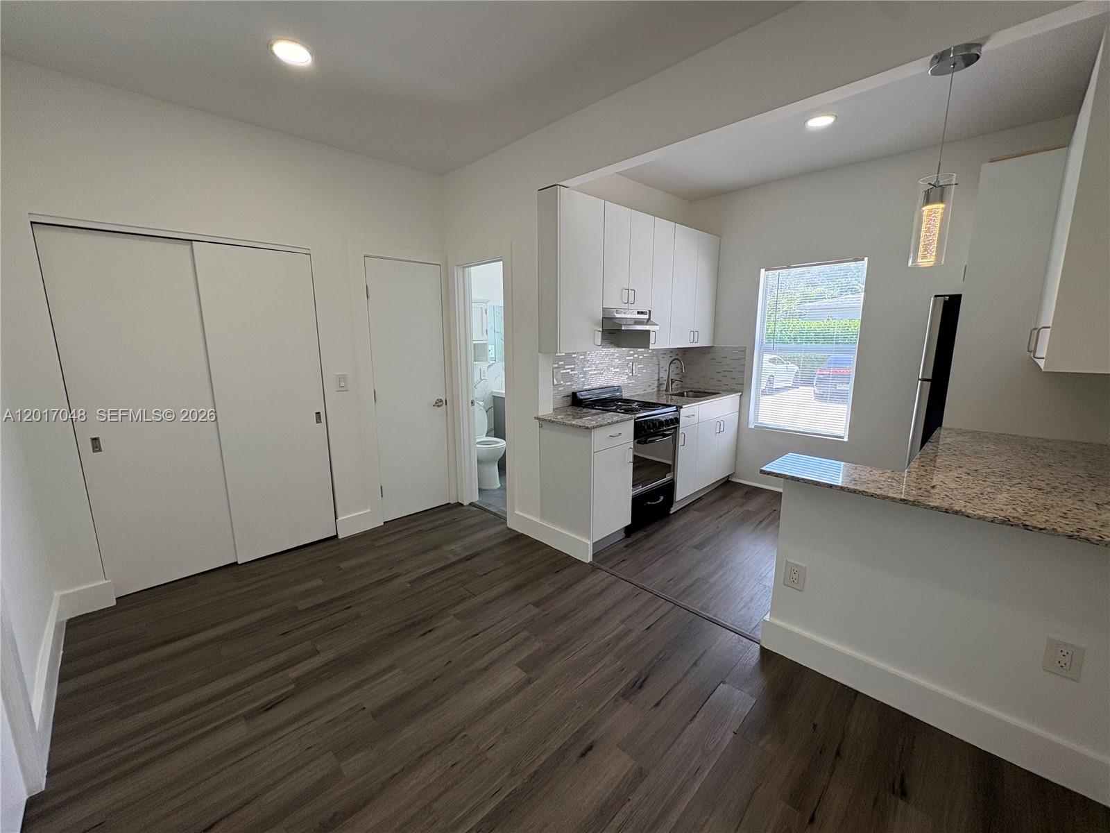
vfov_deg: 85.7
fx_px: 449
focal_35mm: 14
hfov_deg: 102.1
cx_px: 555
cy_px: 416
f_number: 2.2
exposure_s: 1/128
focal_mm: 2.22
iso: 80
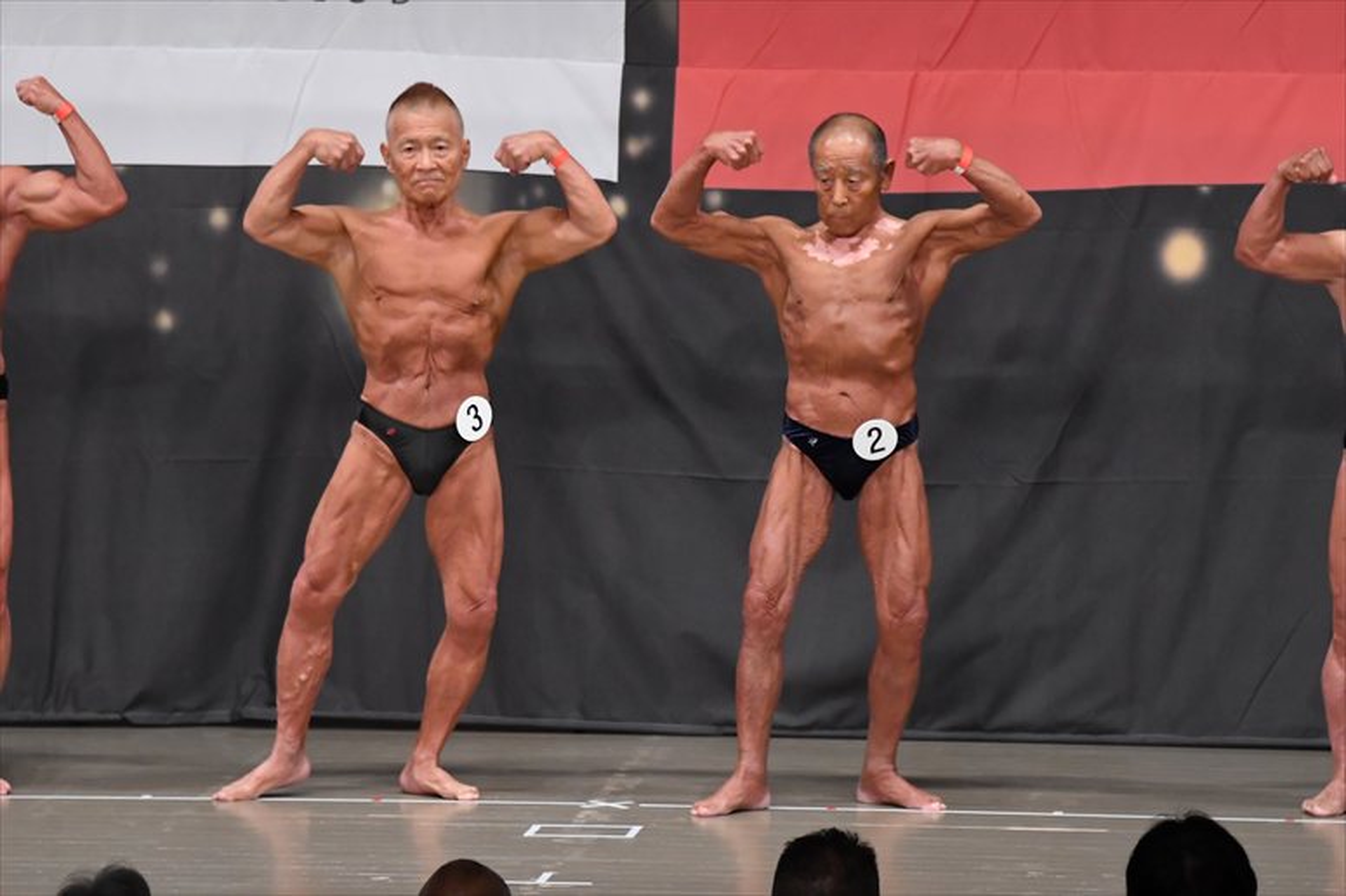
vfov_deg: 6.1
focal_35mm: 225
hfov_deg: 9.2
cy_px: 448
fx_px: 8409
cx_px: 673
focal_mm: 150
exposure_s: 1/400
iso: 5000
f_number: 5.6
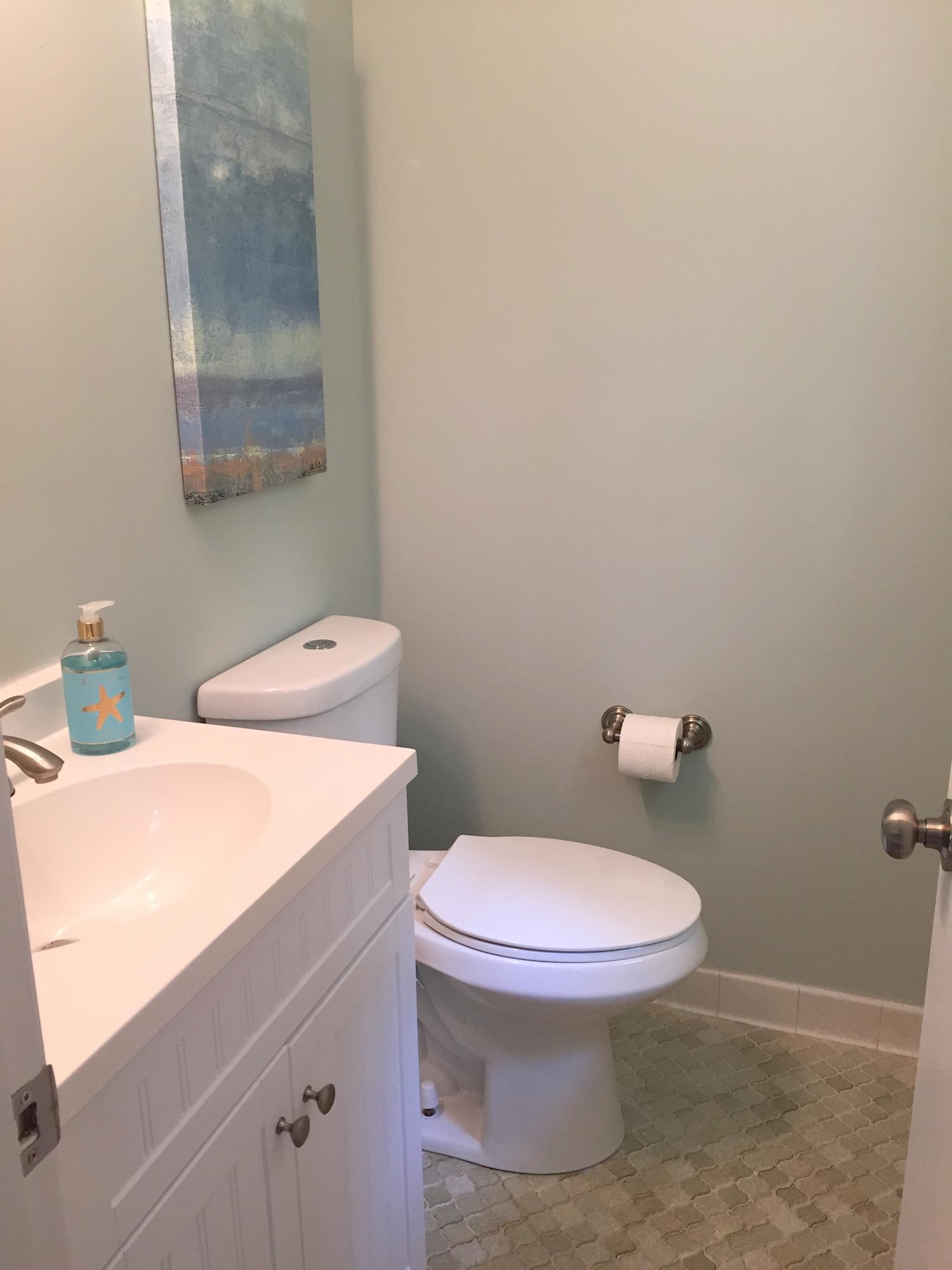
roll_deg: +1.6
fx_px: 1063
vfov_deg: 61.7
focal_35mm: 29
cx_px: 476
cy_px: 635
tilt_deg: -15.3
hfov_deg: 48.2
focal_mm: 4.15
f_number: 2.2
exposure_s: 1/30
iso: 32
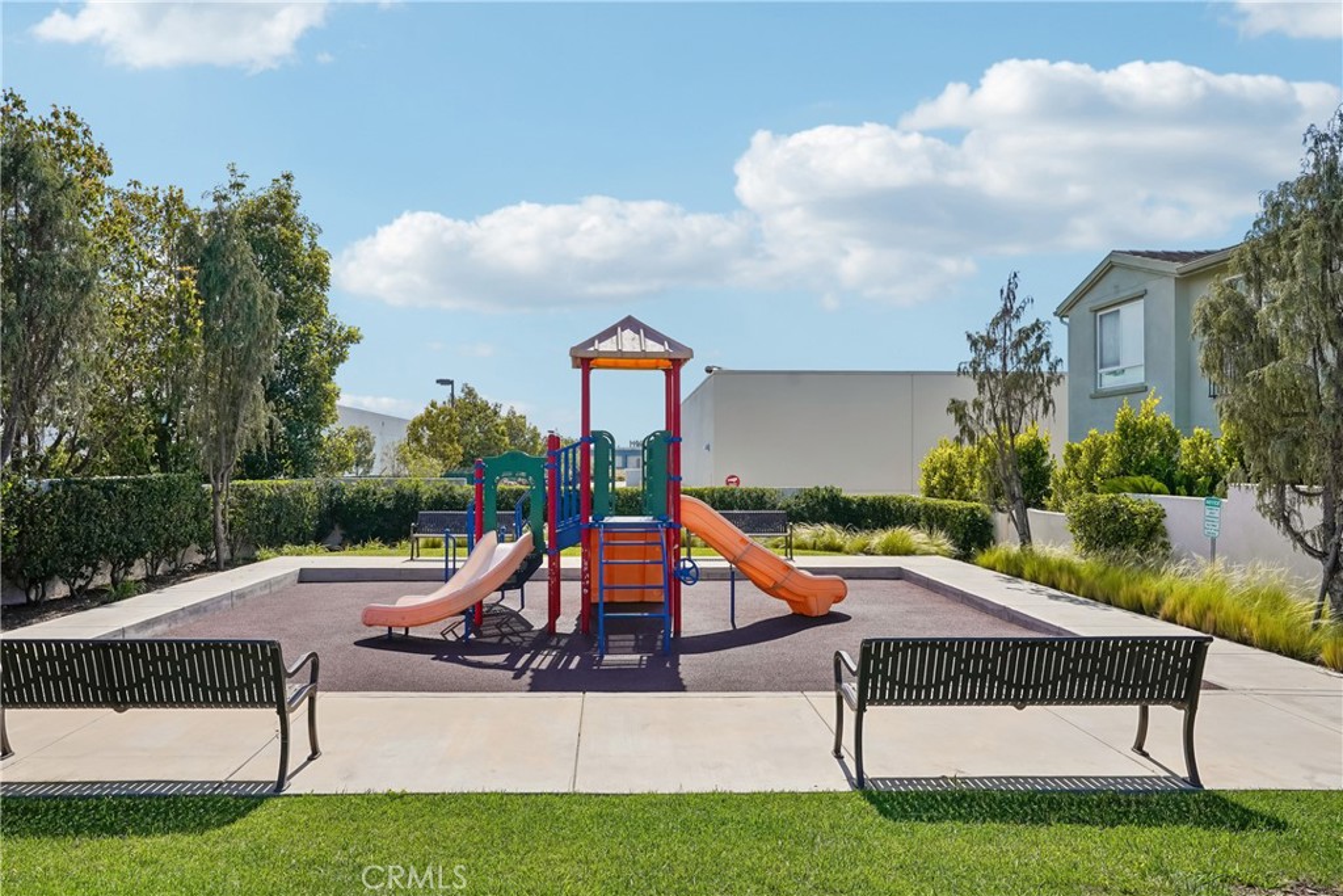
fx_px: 821
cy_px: 448
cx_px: 672
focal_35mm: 22
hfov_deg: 78.6
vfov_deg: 57.2
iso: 400
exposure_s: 1/1250
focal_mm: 22
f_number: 8
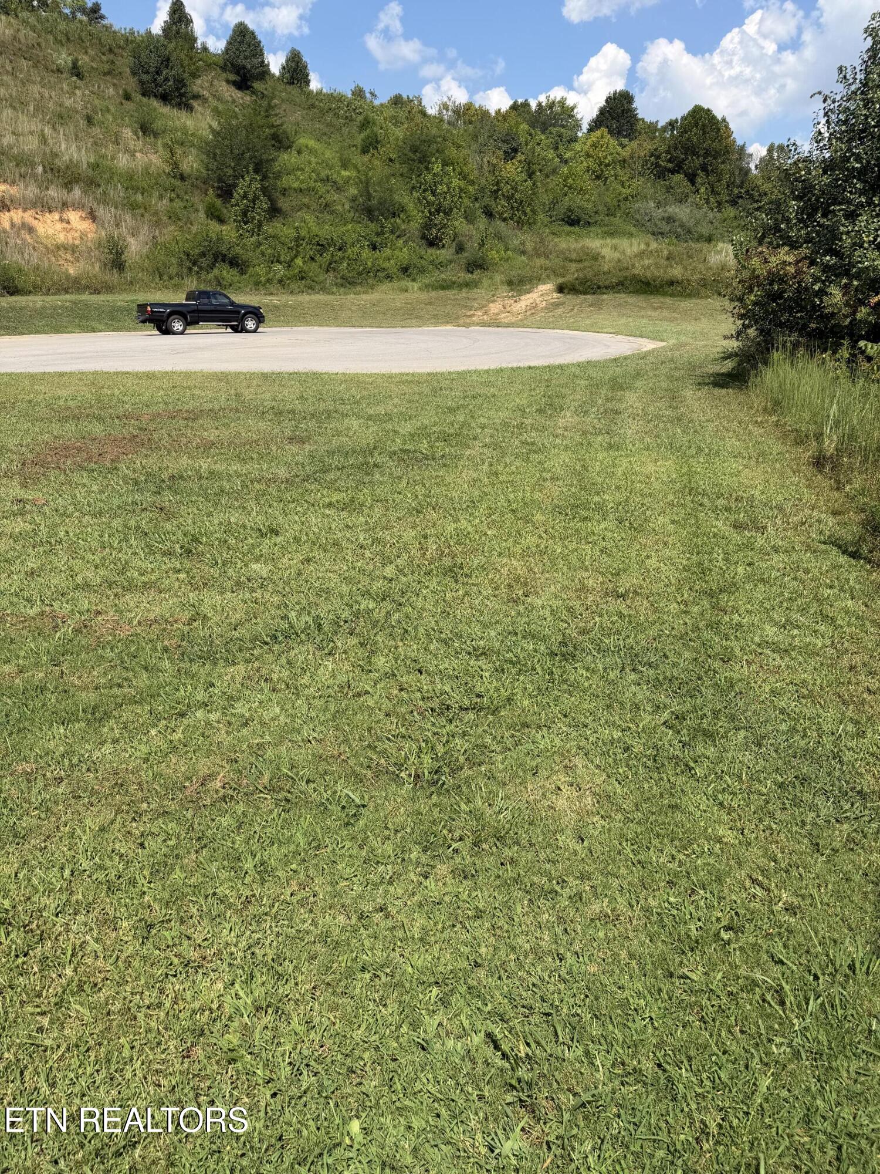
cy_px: 587
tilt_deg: -16.2
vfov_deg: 71.6
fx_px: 813
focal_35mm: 24
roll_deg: +0.5
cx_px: 440
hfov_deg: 56.8
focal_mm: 6.76
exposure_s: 1/3953
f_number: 1.78
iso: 80
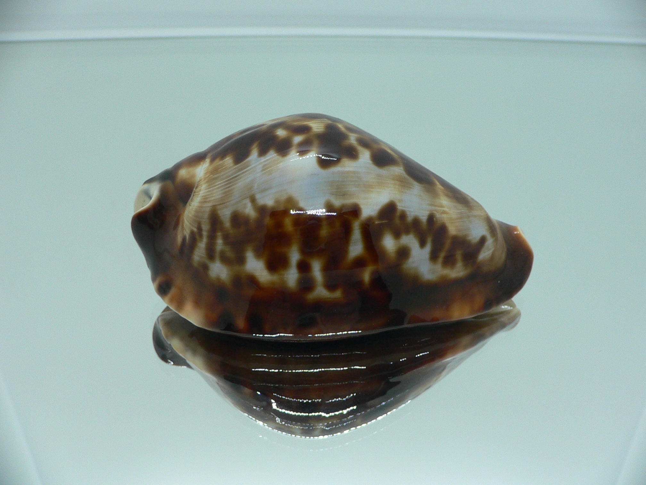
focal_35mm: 35
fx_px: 653
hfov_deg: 52.6
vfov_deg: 40.7
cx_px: 323
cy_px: 242
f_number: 2.8
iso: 100
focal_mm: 4.6
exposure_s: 1/60
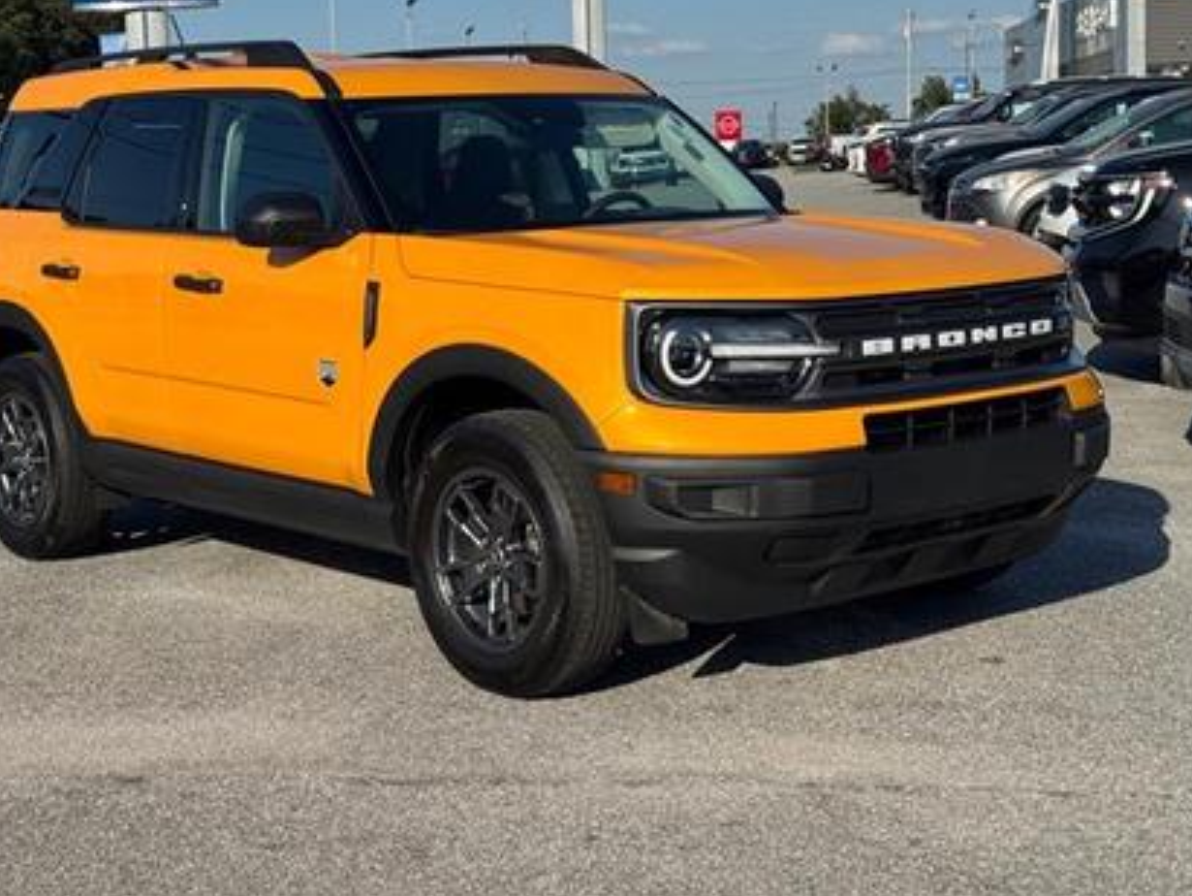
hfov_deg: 32.7
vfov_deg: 24.8
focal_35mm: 59
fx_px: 2033
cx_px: 561
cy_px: 349
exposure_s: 1/5848
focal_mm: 6.76
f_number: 1.78
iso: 64
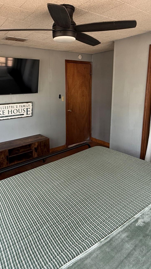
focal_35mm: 24
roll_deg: +1.2
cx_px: 61
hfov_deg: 47.4
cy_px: 117
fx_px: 171
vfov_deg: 75.9
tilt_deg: -10.9
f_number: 2.2
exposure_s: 1/99
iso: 320
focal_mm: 2.22
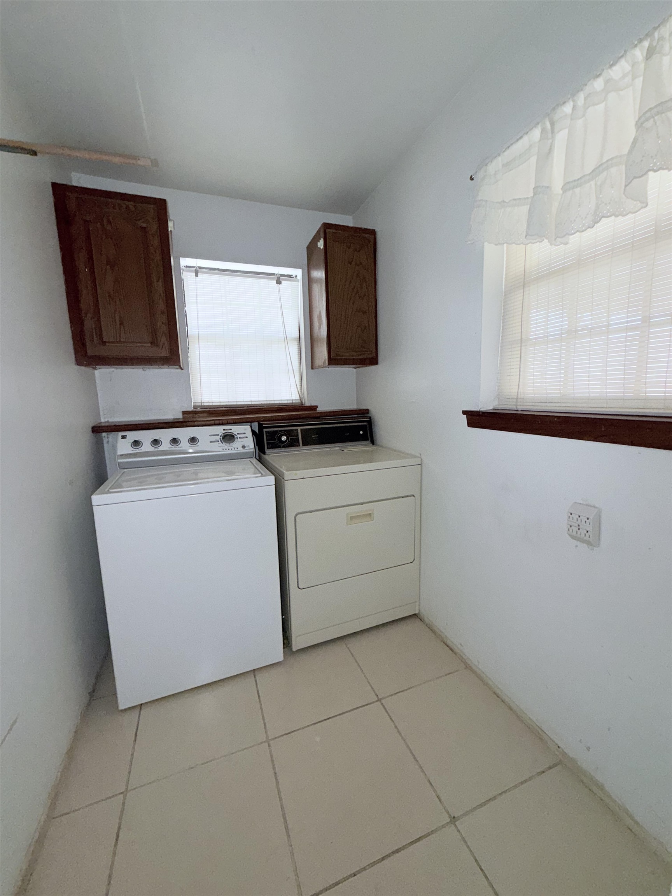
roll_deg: +1.7
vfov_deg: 102.1
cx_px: 336
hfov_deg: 85.7
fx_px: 362
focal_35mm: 14
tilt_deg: -8.4
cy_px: 448
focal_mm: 2.22
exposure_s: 1/60
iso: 40
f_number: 2.2
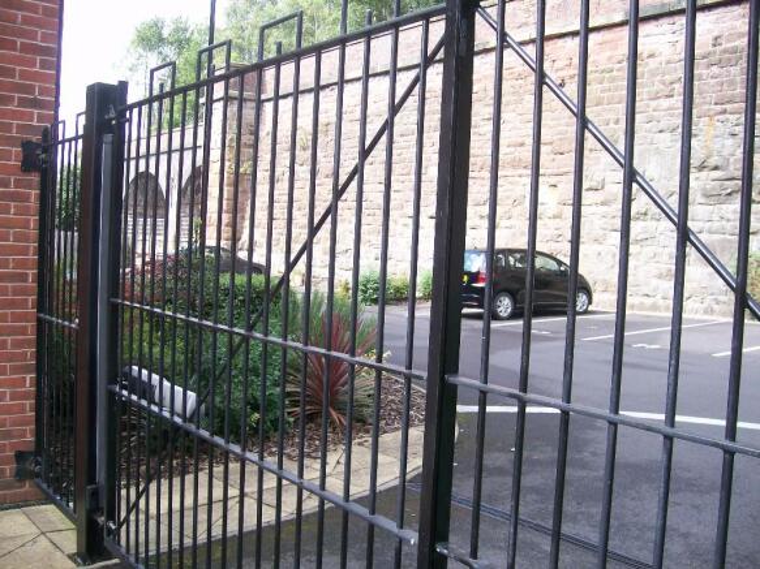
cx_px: 380
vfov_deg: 40.7
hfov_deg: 52.6
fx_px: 768
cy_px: 284
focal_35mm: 35
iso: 80
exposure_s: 1/160
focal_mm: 5.8
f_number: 2.8
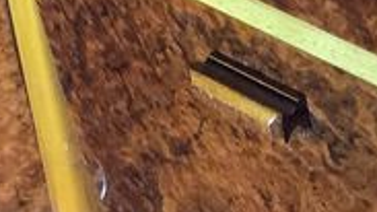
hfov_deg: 17.9
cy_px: -14
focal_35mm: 118
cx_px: 33
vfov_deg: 10.2
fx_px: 1180
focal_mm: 3.3
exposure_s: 1/24
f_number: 2.4
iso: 800
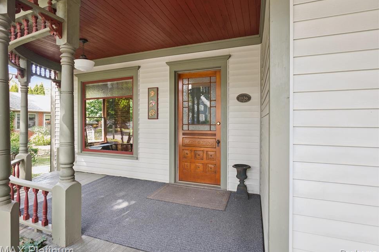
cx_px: 179
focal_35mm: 18
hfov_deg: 89.9
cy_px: 126
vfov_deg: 67.4
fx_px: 189
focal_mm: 17
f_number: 9
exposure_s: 1/15
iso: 400
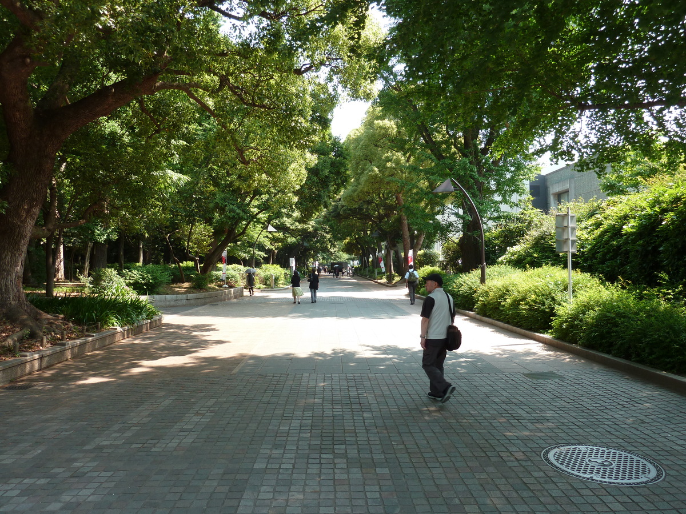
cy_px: 257
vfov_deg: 54.9
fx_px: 495
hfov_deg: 69.4
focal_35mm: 25
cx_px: 343
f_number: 3.5
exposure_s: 1/100
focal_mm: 4.1
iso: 80
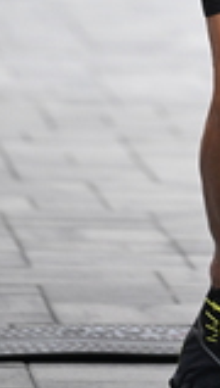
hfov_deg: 2.1
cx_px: 326
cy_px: -278
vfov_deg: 3.7
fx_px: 5976
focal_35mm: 579
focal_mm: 160
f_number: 2.8
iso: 1600
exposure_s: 1/5000
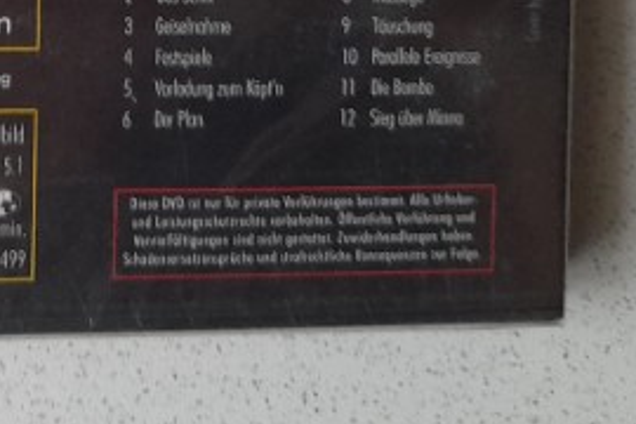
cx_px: -14
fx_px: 1360
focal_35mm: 77
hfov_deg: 25.0
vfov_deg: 15.8
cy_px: -276
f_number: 2
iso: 125
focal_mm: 4.6
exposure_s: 1/60
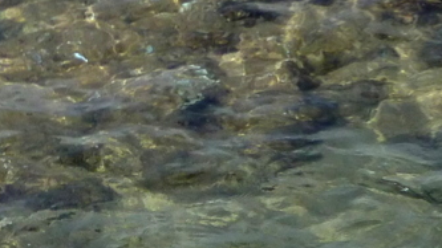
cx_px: 222
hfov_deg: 1.6
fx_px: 15663
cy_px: 393
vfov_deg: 0.9
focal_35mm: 1337
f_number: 4.9
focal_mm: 49.2
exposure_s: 1/500
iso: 160
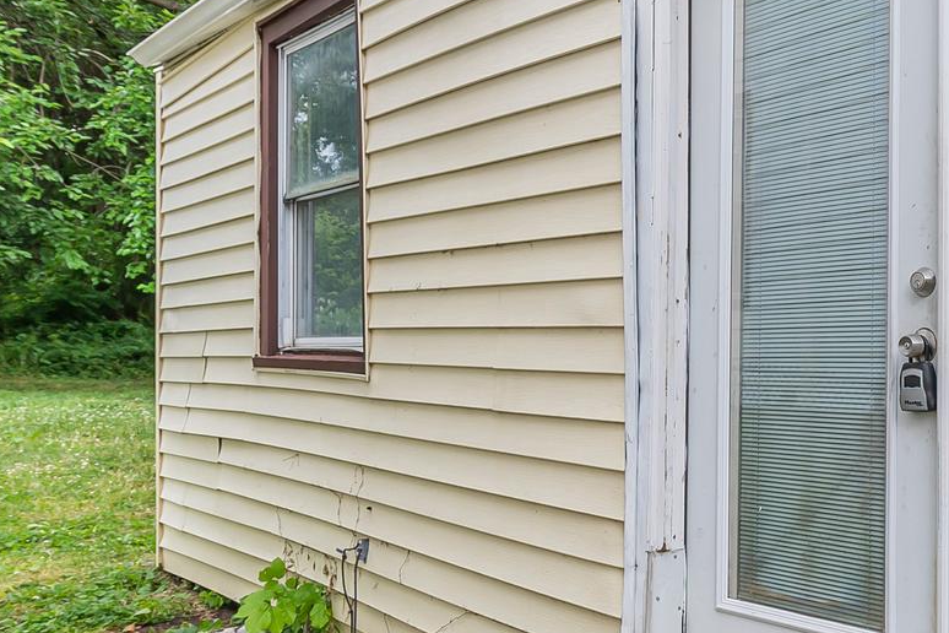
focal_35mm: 37
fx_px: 975
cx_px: 899
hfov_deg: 45.6
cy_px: 350
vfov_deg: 35.9
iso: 180
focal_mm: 14
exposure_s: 1/250
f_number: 5.6
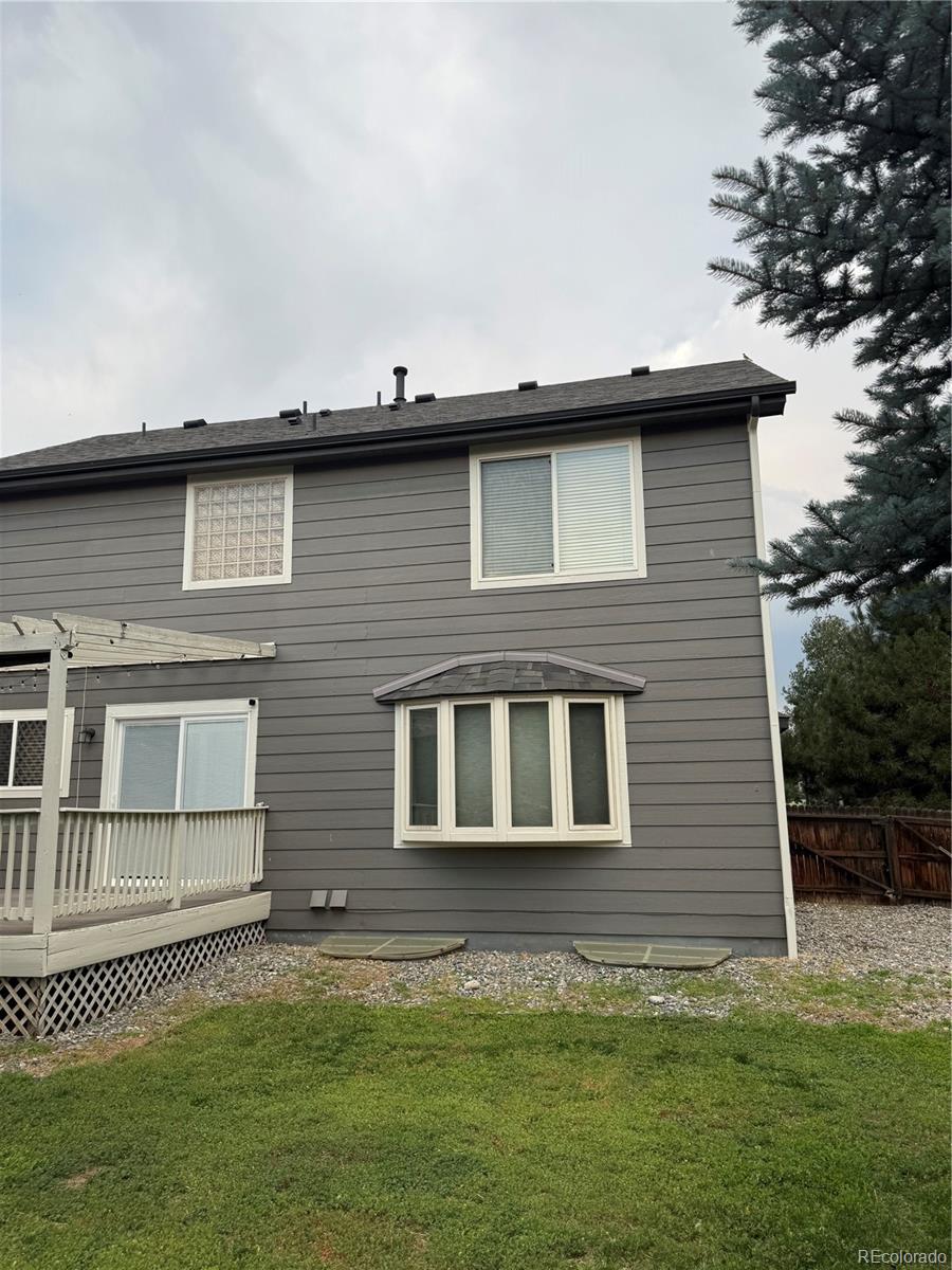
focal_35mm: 24
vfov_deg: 71.6
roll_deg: +0.3
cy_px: 635
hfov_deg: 56.8
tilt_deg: +11.1
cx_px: 476
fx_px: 880
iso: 80
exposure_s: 1/1812
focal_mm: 6.76
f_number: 1.78
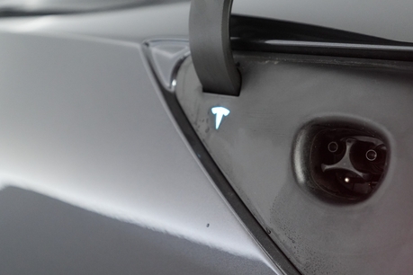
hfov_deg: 49.5
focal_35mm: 39
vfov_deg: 34.2
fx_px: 447
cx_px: 216
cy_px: 132
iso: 5000
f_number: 2.8
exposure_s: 1/160
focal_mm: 28
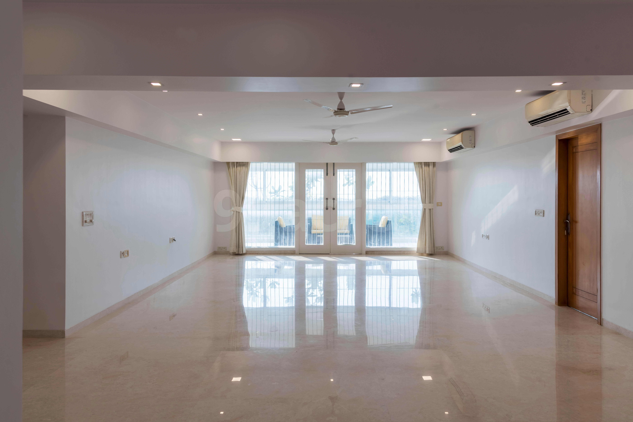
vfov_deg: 53.2
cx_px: 316
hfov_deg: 73.7
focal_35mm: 24
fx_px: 422
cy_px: 211
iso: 100
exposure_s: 1/250
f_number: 9
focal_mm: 24
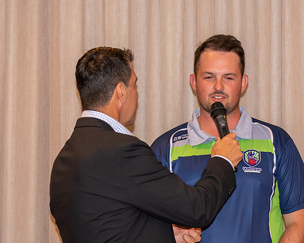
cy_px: 101
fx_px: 1512
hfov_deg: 11.5
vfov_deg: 9.2
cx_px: 214
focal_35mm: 168
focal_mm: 82
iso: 1000
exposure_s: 1/60
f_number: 2.8
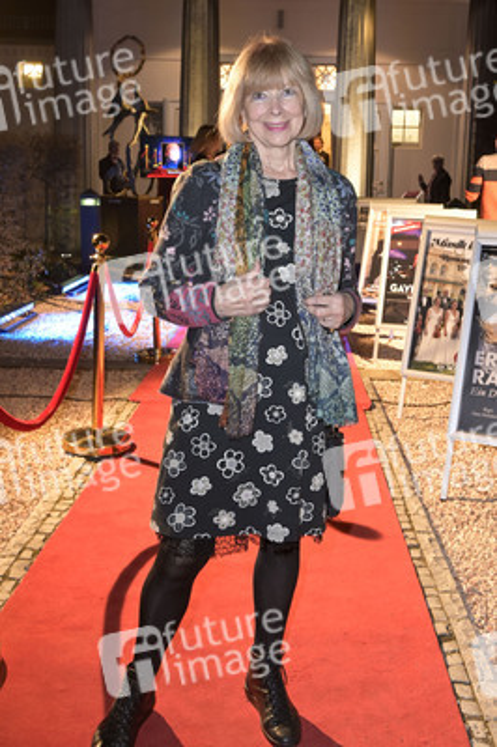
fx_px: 664
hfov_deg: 41.0
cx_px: 248
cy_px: 374
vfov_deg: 58.8
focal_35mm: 32
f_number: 7.1
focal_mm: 32
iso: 2500
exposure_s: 1/30
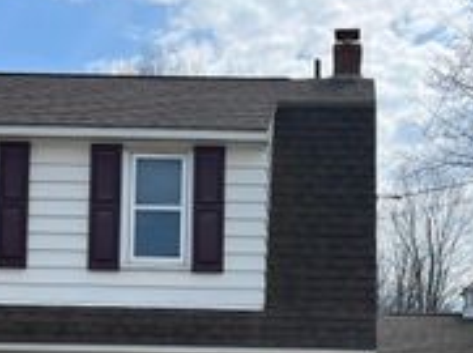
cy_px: 414
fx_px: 982
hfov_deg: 26.9
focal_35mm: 72
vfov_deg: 19.3
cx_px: 327
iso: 50
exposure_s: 1/4630
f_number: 1.5
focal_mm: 5.7
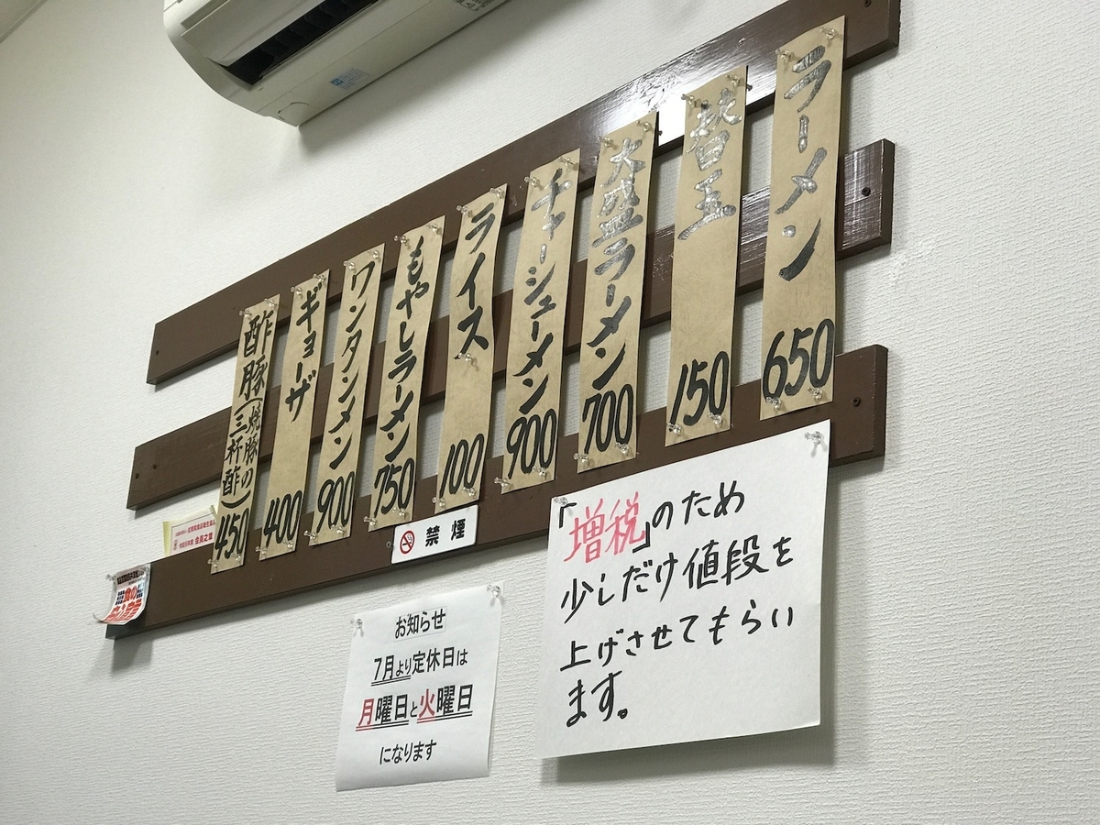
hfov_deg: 33.8
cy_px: 412
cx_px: 550
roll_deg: -4.7
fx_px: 1811
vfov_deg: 25.7
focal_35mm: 57
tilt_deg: +18.0
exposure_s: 1/60
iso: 80
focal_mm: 6.6
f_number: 2.8
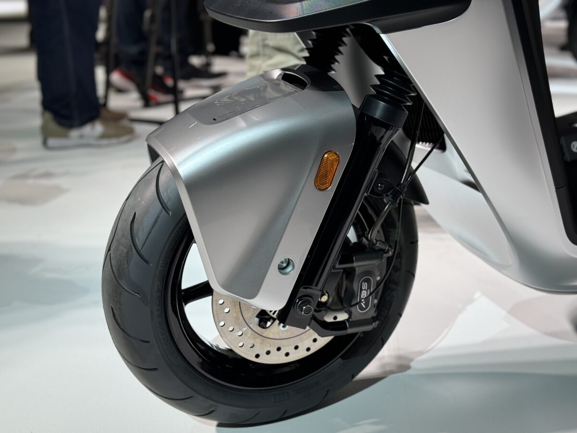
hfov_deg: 39.7
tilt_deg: -20.9
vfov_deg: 30.3
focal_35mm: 48
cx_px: 288
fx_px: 800
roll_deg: +1.0
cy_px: 216
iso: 64
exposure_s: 1/250
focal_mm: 6.76
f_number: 1.78
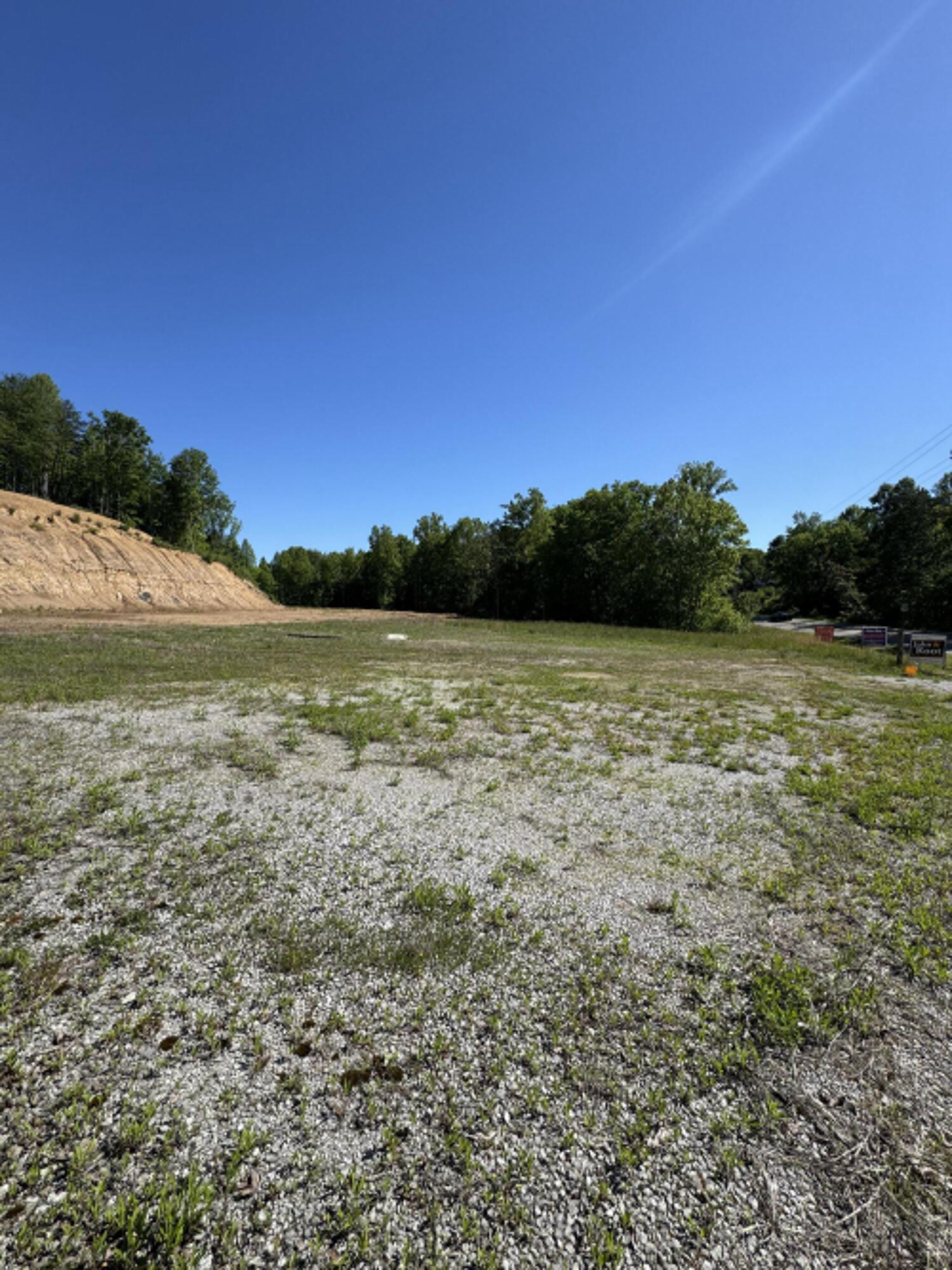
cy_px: 635
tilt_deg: -3.7
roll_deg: +1.0
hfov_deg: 85.7
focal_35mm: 14
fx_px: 514
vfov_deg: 102.1
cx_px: 476
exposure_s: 1/2028
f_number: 2.2
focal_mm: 2.22
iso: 50
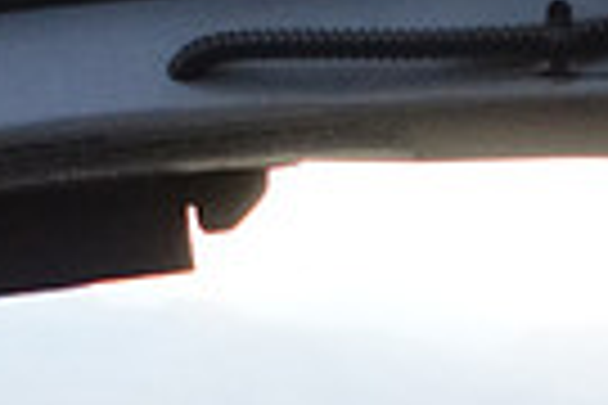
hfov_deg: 12.5
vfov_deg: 8.1
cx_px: 594
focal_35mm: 163
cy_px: 776
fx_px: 2753
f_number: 2.8
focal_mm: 13.92
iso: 3200
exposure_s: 1/100
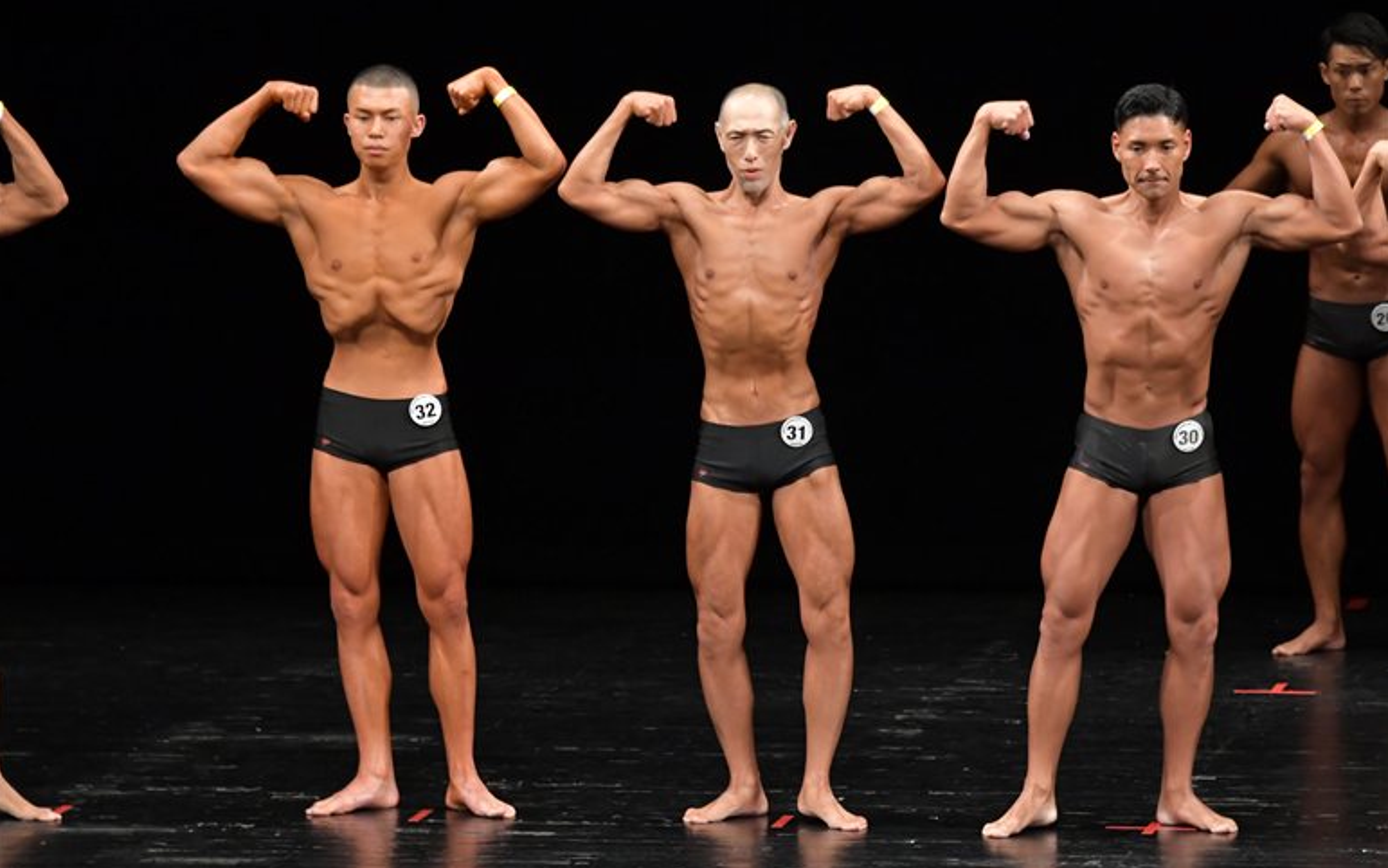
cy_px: 420
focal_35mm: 261
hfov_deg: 8.0
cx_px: 694
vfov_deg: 5.0
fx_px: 9874
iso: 3200
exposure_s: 1/400
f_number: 5.6
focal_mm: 170
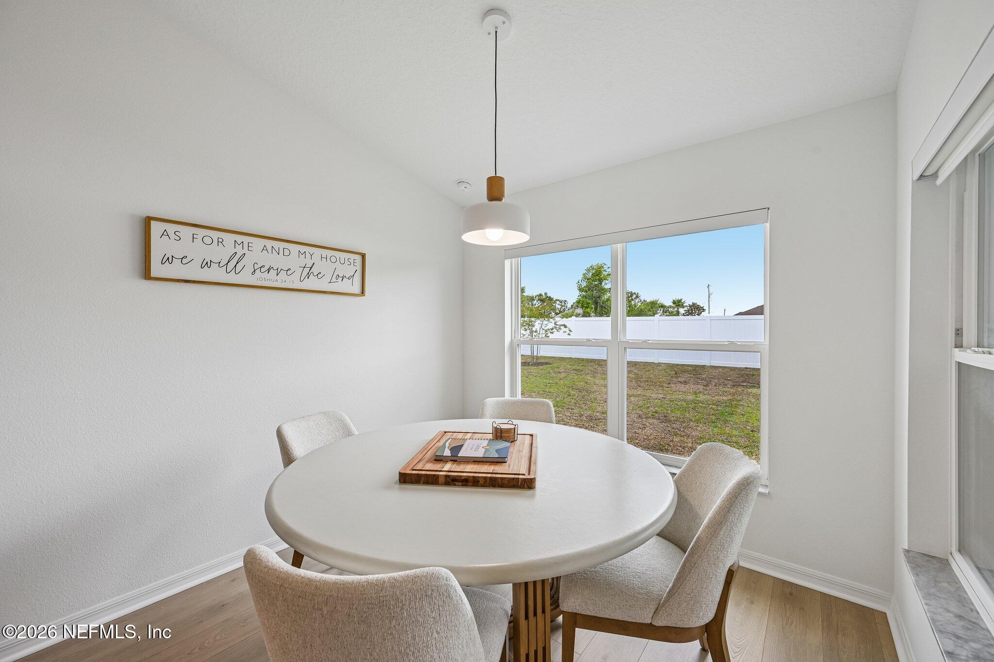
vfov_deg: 81.2
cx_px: 497
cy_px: 331
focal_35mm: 14
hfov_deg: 104.3
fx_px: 386
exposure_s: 1/30
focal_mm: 14
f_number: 8
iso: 100
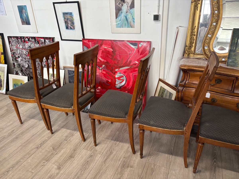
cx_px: 120
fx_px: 180
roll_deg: +3.0
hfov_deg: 67.3
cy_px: 90
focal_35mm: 26
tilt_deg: -26.6
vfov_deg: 53.1
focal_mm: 5.96
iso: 125
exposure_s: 1/100
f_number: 1.6
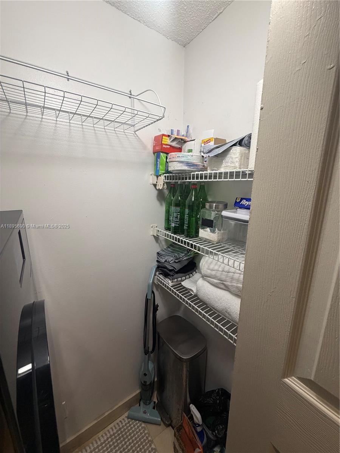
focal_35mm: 14
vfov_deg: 102.1
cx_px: 170
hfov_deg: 85.7
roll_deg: +0.5
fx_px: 183
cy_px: 226
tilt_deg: -11.5
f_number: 2.2
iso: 200
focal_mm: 2.22
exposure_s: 1/120
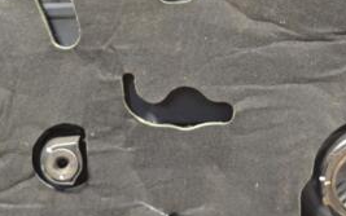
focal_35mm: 120
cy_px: 106
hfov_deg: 17.3
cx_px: 220
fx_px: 1133
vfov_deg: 10.9
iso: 3200
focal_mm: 35
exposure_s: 1/125
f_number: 5.6
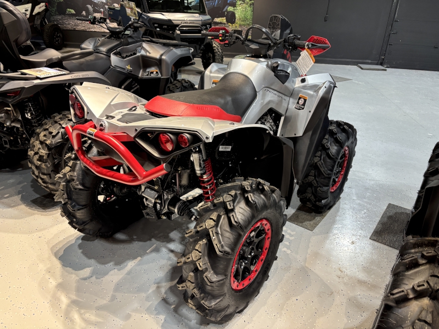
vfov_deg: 53.1
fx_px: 330
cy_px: 164
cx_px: 220
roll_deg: -2.6
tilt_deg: -26.4
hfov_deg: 67.3
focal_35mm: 26
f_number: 1.6
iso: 160
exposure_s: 1/60
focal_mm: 5.96
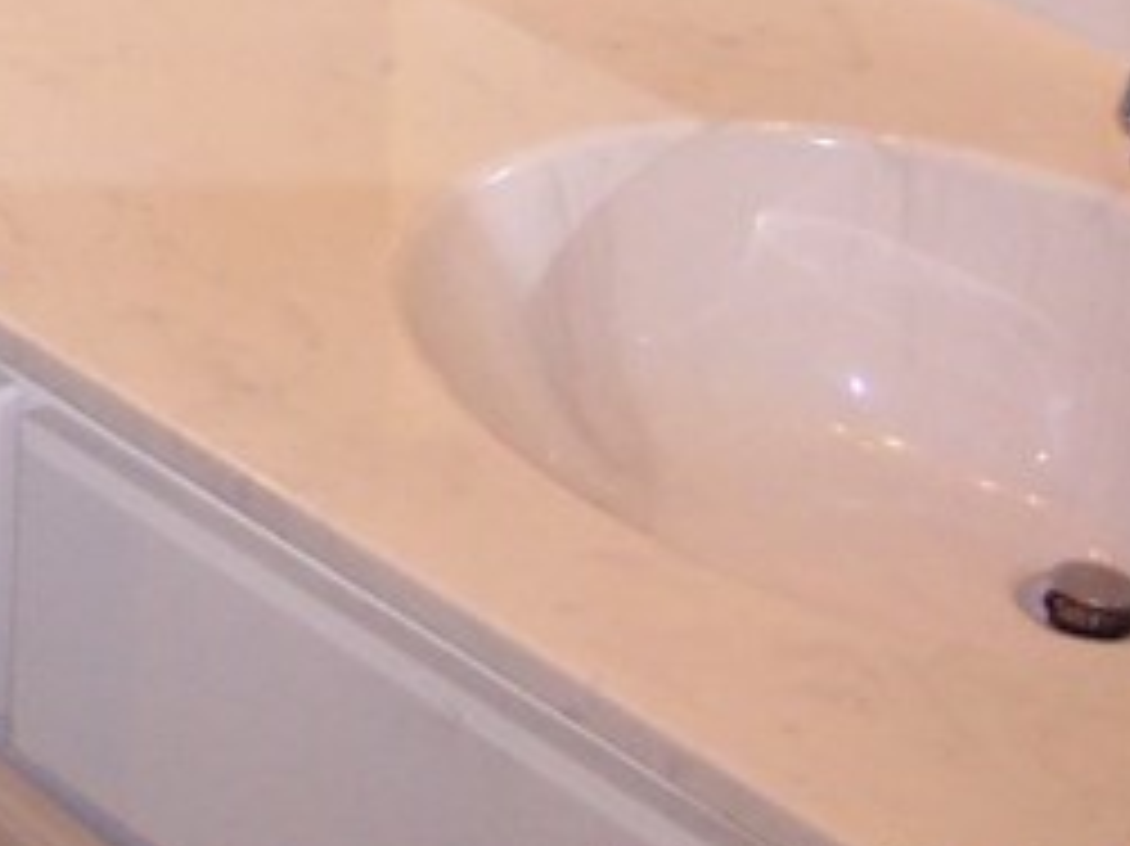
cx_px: -495
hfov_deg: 12.2
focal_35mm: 155
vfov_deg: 9.1
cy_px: -742
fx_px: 5057
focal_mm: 8
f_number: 2.8
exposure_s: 1/30
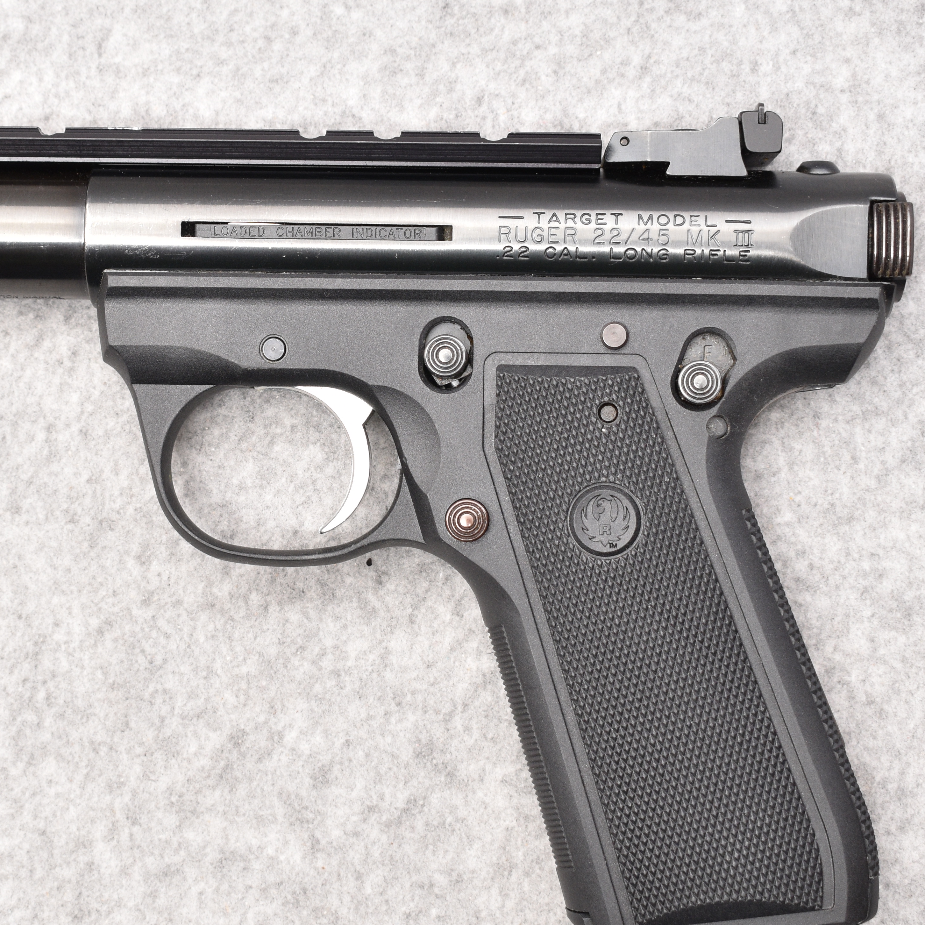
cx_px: 307
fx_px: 2388
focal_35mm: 79
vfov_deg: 21.9
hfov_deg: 21.8
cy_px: 445
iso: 400
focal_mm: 30
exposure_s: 1/100
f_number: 5.6
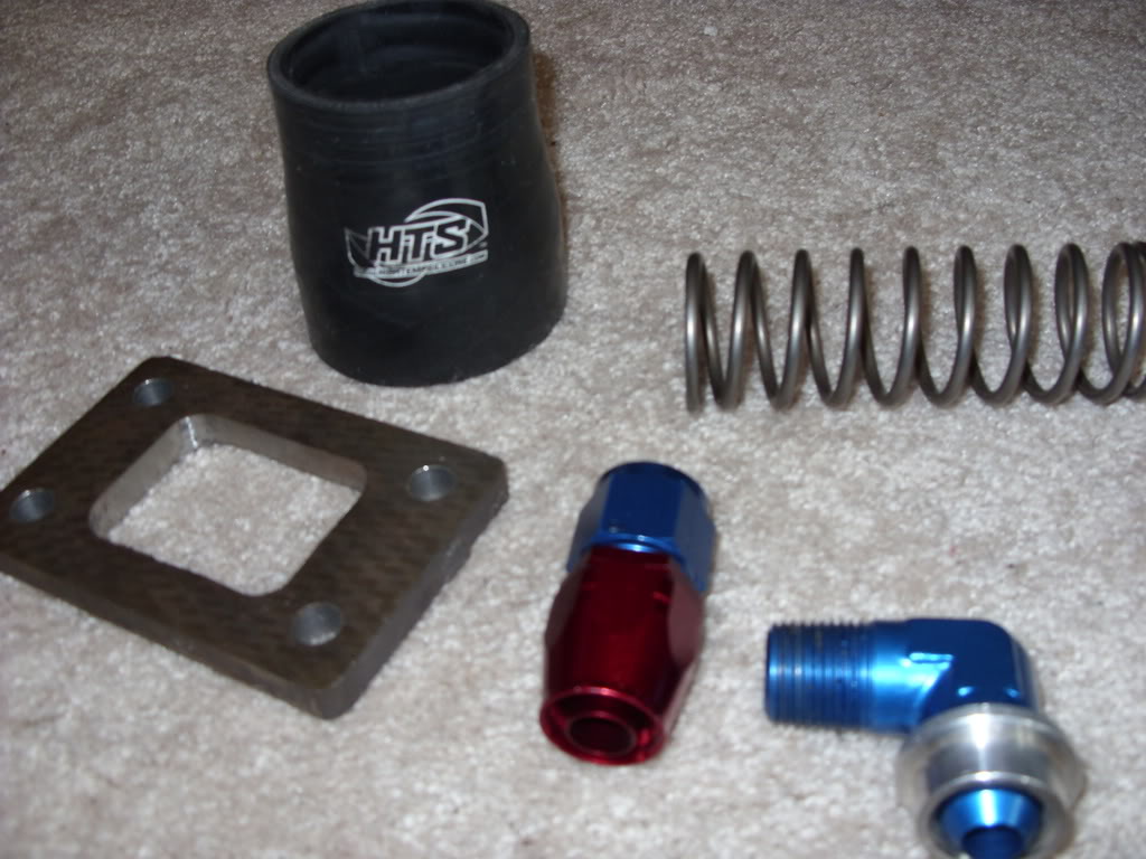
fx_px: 1258
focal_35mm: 38
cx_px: 573
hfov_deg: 49.0
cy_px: 430
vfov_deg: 37.7
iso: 50
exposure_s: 1/30
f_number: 2.8
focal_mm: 6.3
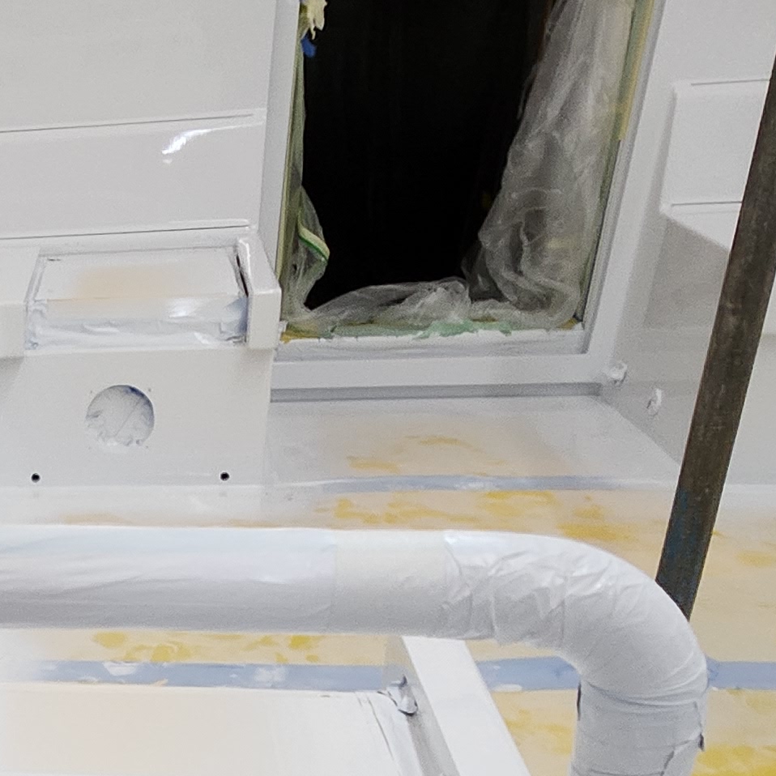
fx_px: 1217
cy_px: 735
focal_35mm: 48
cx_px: -175
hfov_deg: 29.8
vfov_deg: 33.0
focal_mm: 1.74
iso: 160
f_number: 2.2
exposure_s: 1/50
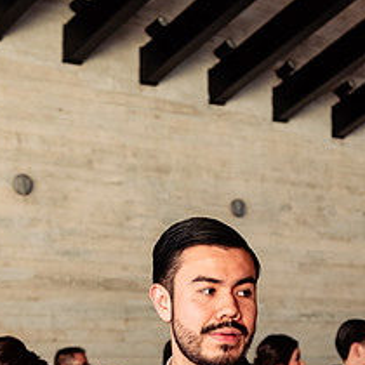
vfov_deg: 15.9
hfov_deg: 16.1
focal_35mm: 108
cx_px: 216
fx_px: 1288
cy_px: 333
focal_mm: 45
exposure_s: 1/250
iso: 640
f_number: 3.5
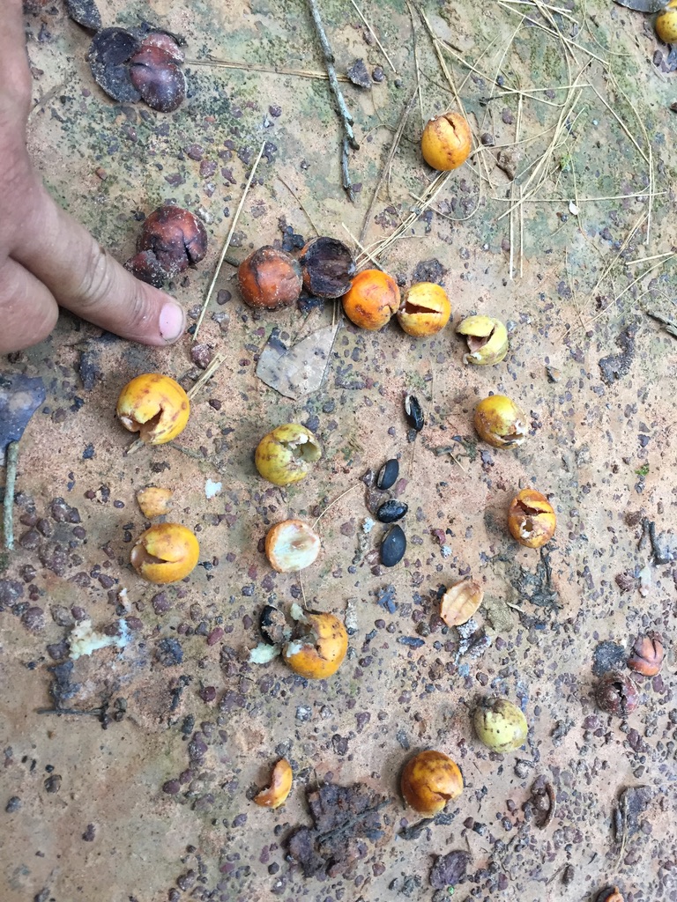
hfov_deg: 48.2
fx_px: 756
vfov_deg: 61.7
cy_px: 451
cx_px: 338
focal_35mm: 29
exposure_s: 1/30
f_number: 2.2
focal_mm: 4.15
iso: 40
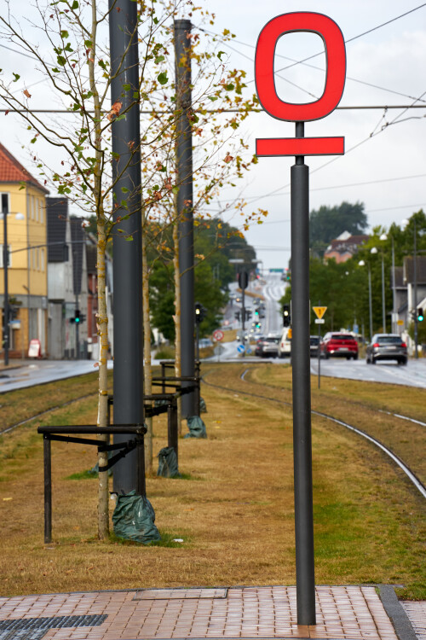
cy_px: 320
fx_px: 3195
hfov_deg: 7.6
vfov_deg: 11.4
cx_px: 213
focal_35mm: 180
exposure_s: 1/750
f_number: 8
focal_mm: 180
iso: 400
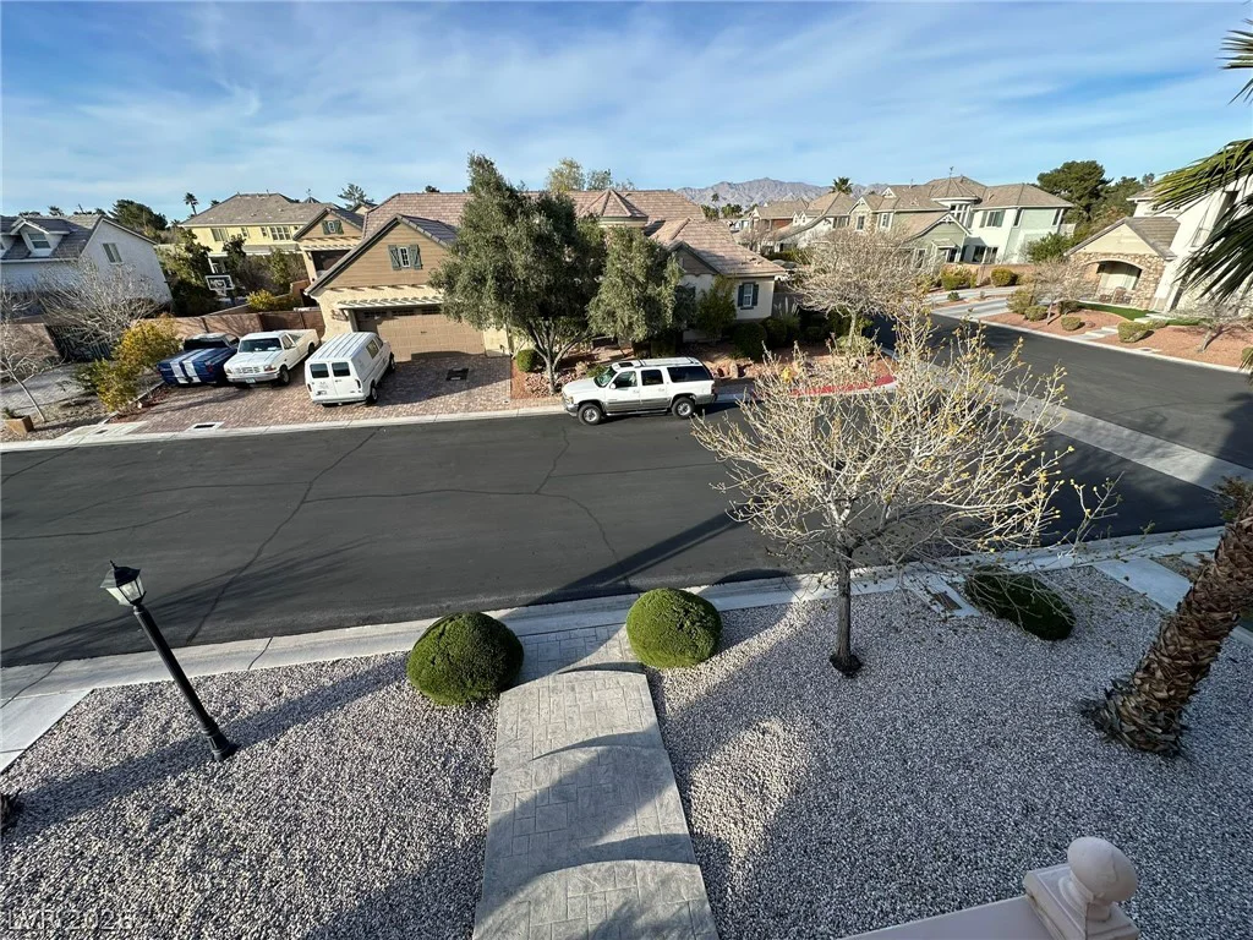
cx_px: 626
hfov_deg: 102.1
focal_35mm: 14
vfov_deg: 85.7
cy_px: 470
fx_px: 507
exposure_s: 1/491
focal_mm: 2.22
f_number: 2.2
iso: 40
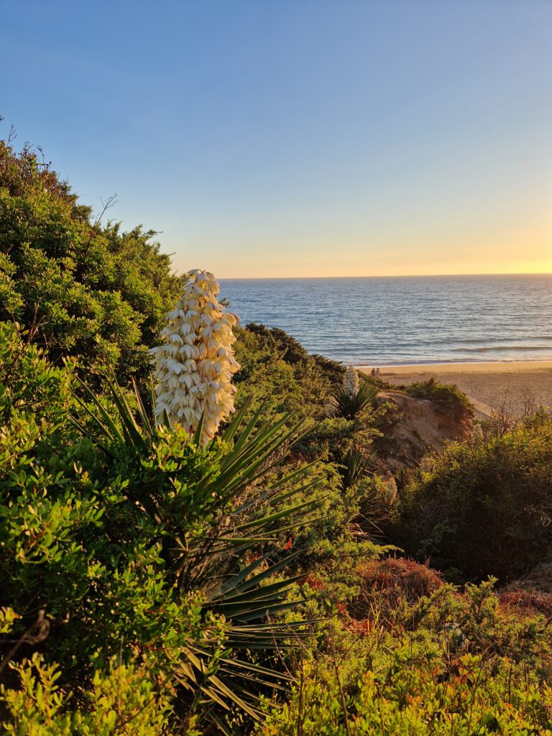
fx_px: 489
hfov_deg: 58.9
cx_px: 276
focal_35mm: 23
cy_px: 368
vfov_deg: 73.9
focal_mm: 5.4
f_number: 1.8
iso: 50
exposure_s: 1/602
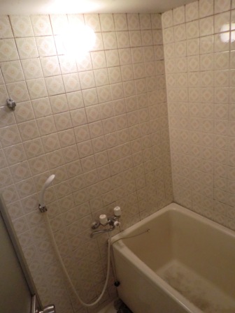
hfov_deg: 53.1
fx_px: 235
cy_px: 156
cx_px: 118
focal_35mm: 26
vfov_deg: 67.3
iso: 320
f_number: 2.8
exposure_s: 1/60
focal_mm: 4.7
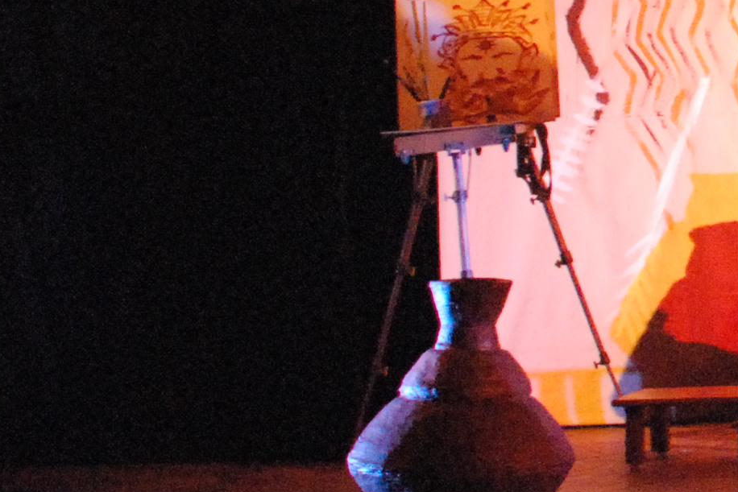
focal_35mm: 127
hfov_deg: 13.7
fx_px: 2604
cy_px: -27
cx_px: 1475
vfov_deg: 10.7
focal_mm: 20
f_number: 3.8
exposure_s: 1/50
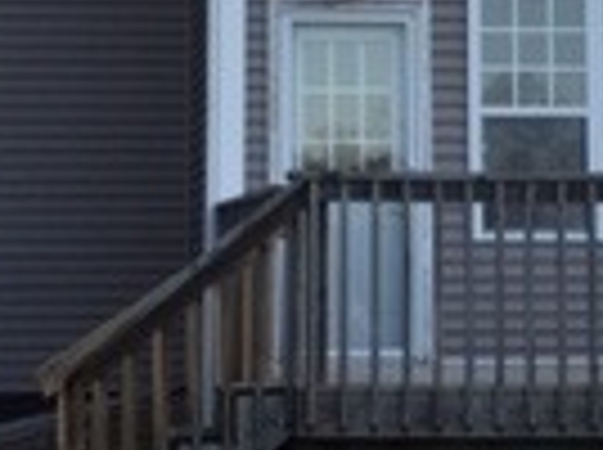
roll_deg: +0.4
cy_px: -18
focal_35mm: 139
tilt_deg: +5.5
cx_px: 220
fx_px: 2417
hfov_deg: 14.2
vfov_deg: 10.5
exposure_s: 1/599
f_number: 2.2
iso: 32
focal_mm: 4.15
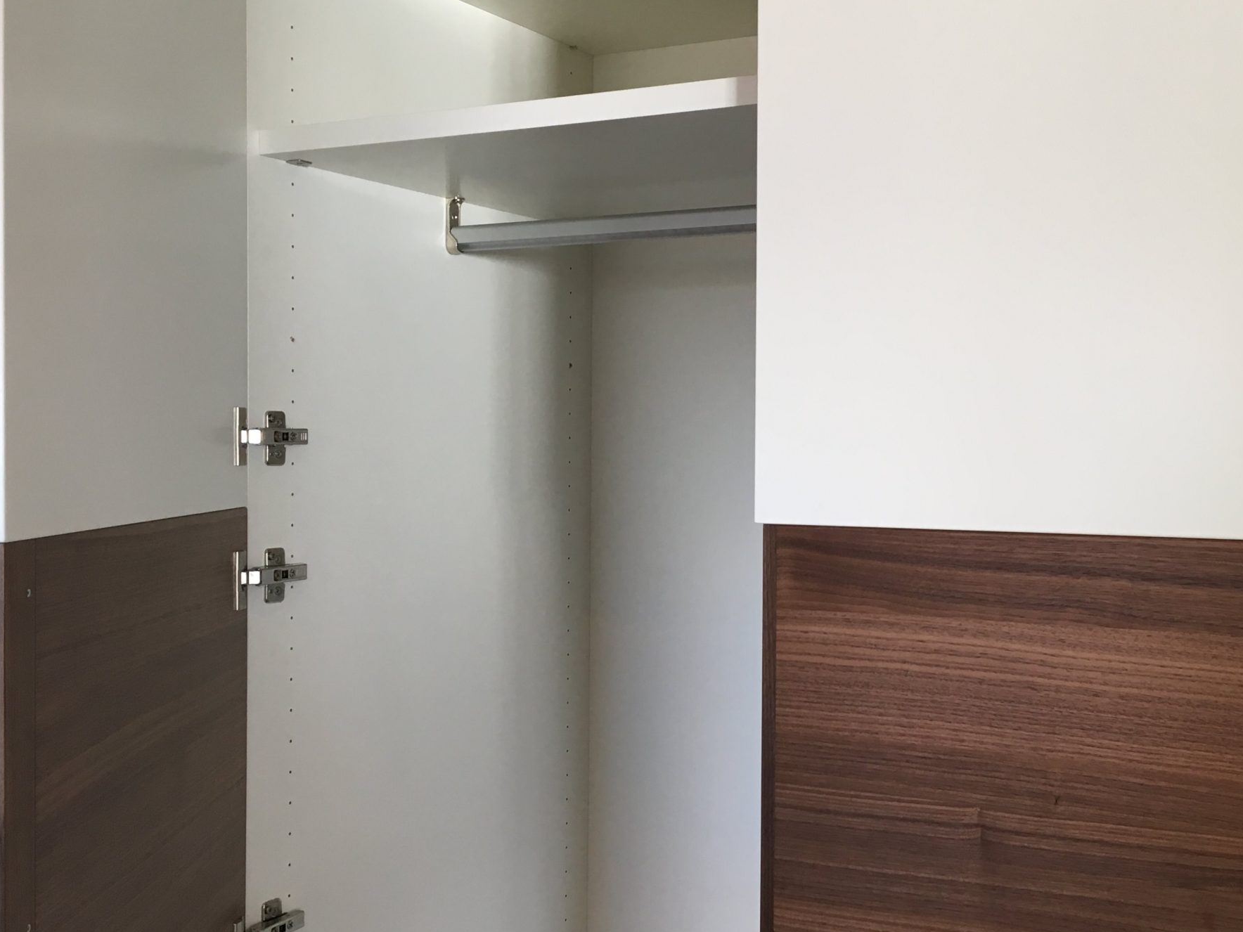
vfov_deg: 34.3
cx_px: 774
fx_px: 1508
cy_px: 478
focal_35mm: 42
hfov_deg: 44.4
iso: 80
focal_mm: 4.15
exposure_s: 1/33
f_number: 2.2
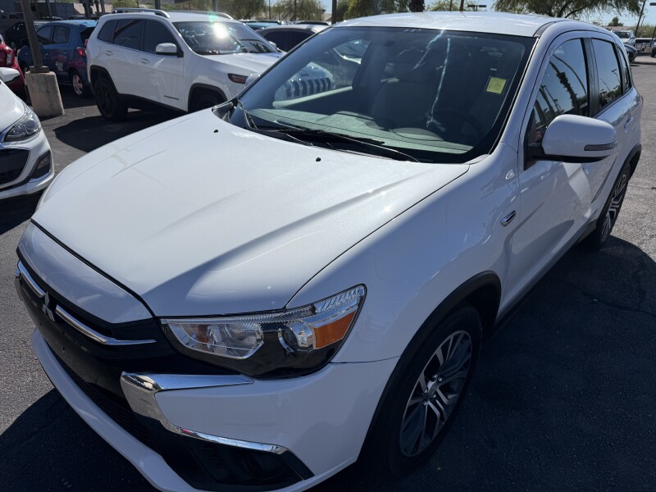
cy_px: 246
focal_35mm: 24
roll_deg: -1.9
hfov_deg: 71.6
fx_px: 455
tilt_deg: -25.0
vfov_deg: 56.8
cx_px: 328
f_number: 1.78
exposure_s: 1/9091
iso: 80
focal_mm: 6.76
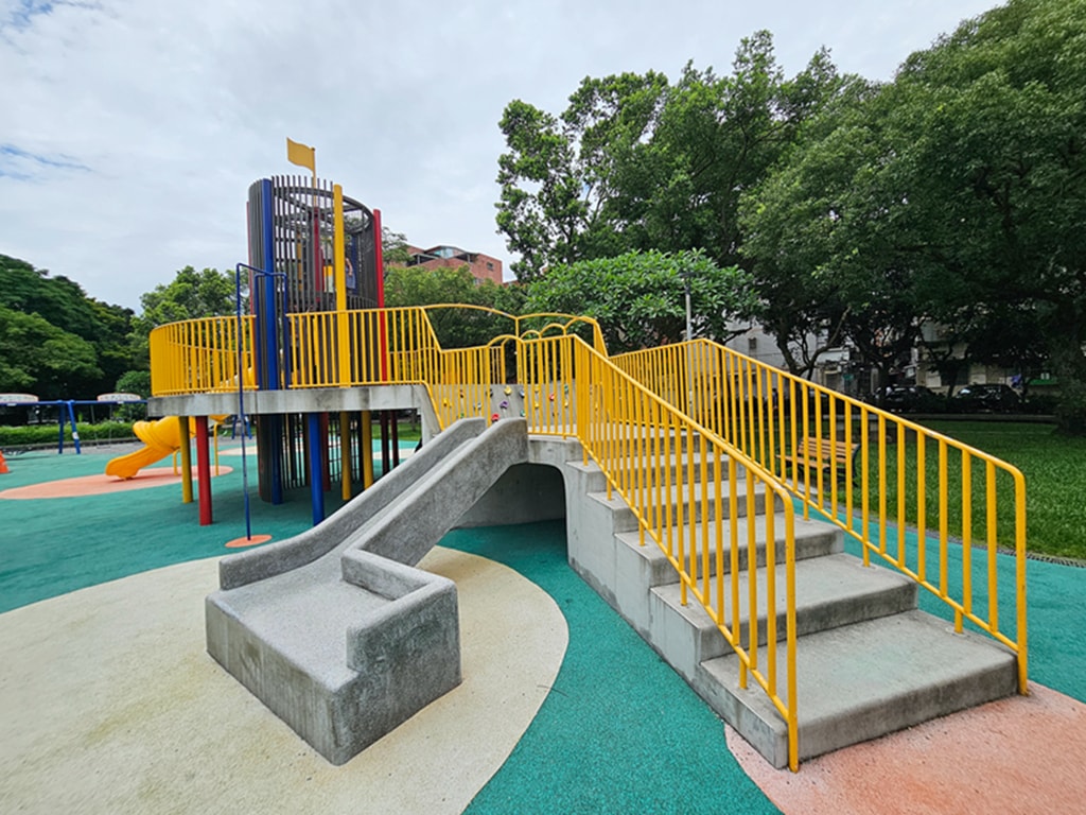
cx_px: 543
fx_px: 408
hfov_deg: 106.2
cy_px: 408
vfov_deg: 89.9
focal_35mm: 13
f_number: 2.2
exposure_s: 1/2643
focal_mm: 2.2
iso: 50
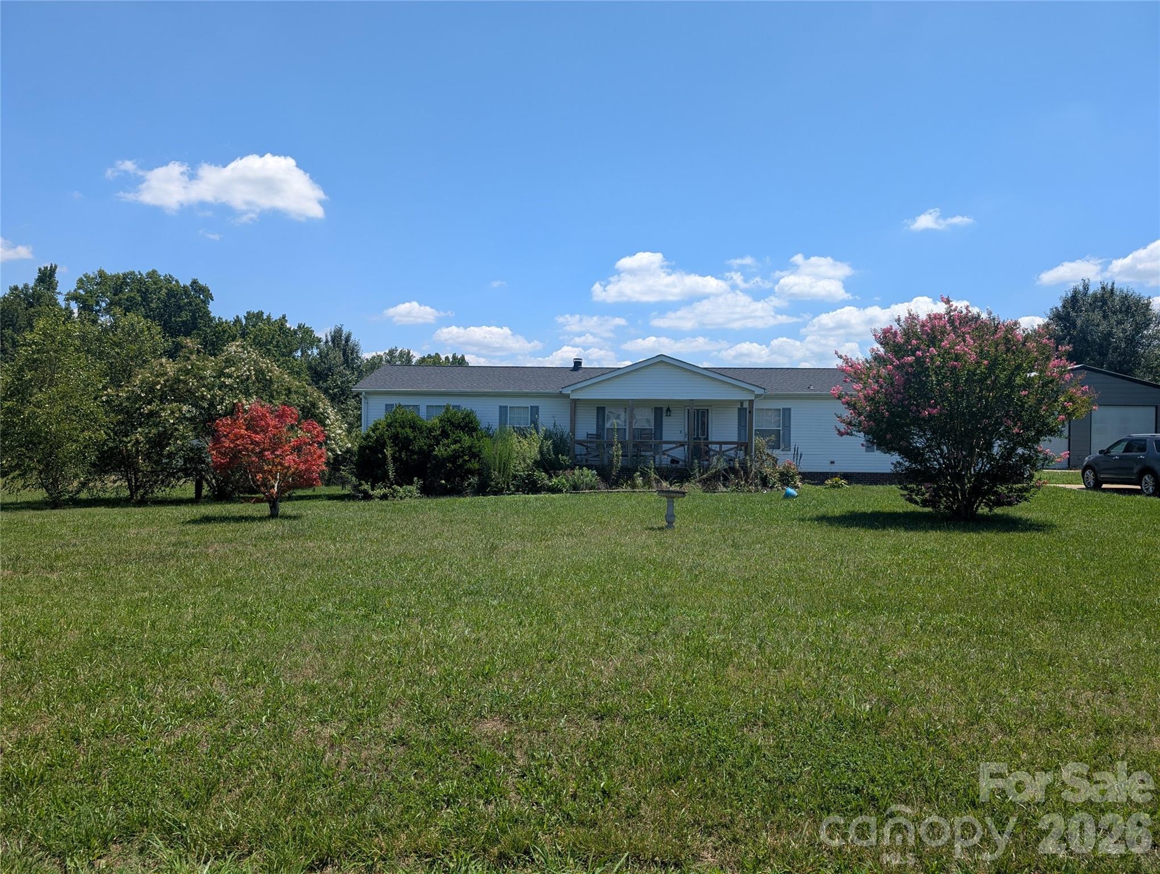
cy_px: 437
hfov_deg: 71.5
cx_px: 580
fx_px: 805
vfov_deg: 56.9
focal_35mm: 24
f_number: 1.68
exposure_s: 1/1159
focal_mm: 6.9
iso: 20
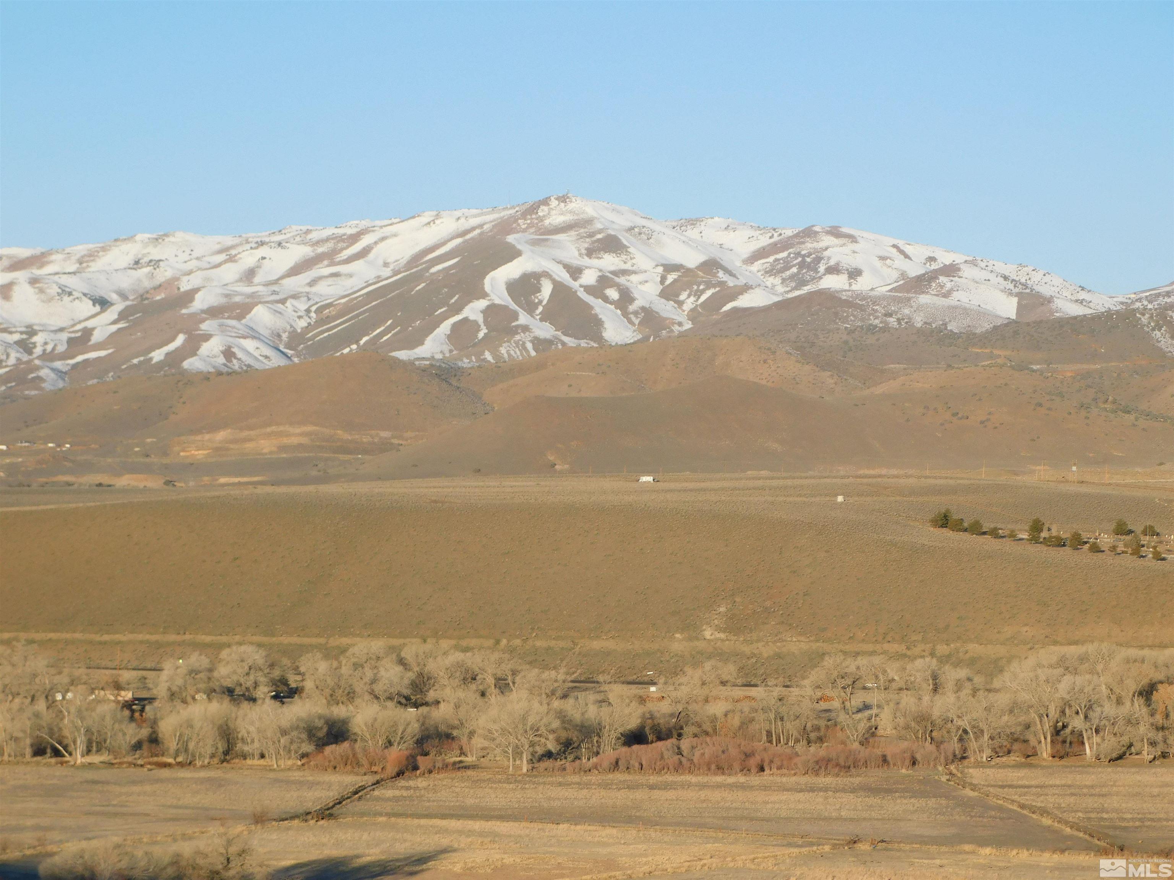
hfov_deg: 17.1
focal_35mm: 115
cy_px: 440
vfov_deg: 12.9
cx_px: 587
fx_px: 3900
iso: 125
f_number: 4.8
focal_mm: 20.3
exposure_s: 1/500
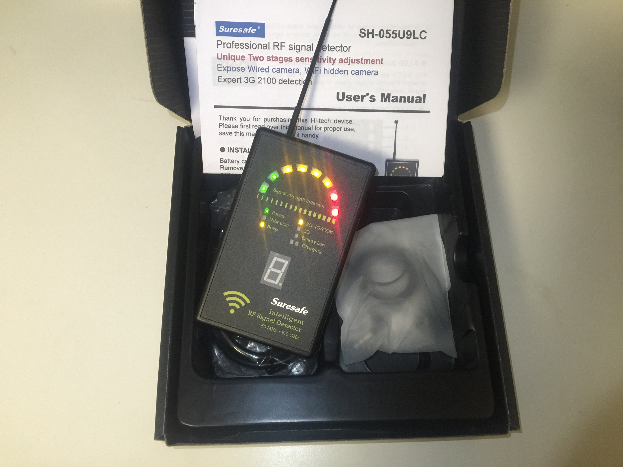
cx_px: 312
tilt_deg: -69.0
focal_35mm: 29
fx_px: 522
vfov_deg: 48.2
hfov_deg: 61.7
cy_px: 234
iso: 125
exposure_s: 1/15
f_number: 2.2
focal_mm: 4.15
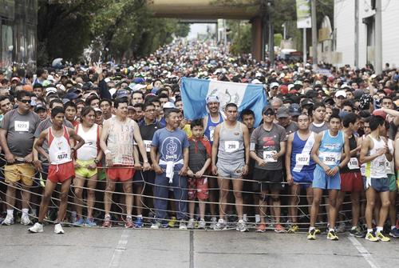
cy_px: 134
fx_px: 1665
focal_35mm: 150
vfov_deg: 9.2
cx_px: 200
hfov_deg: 13.7
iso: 100
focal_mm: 100
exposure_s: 1/200
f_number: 5.6
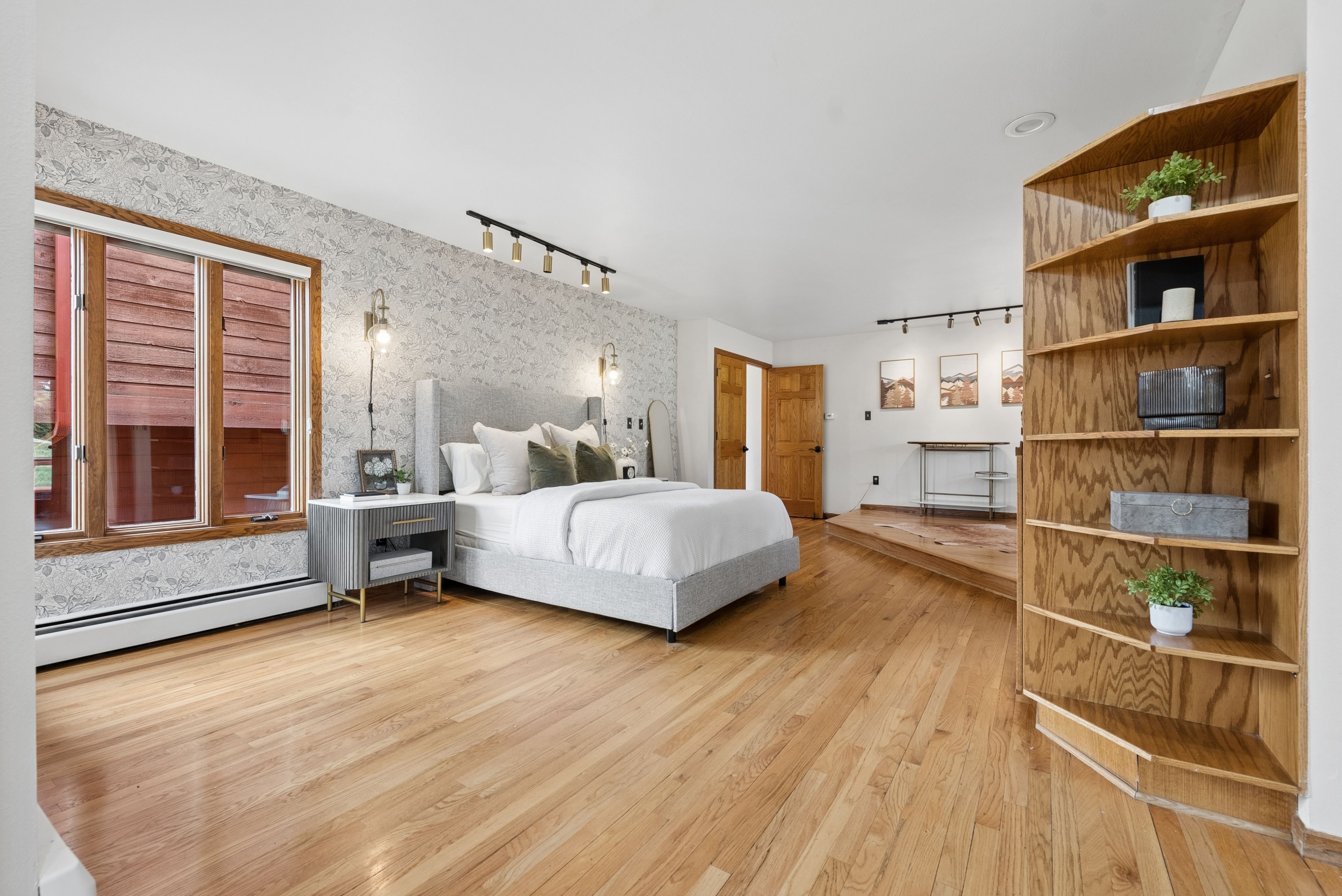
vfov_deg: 77.4
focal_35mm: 15
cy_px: 448
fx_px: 559
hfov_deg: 100.4
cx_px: 671
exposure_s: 1/40
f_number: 8
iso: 640
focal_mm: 15
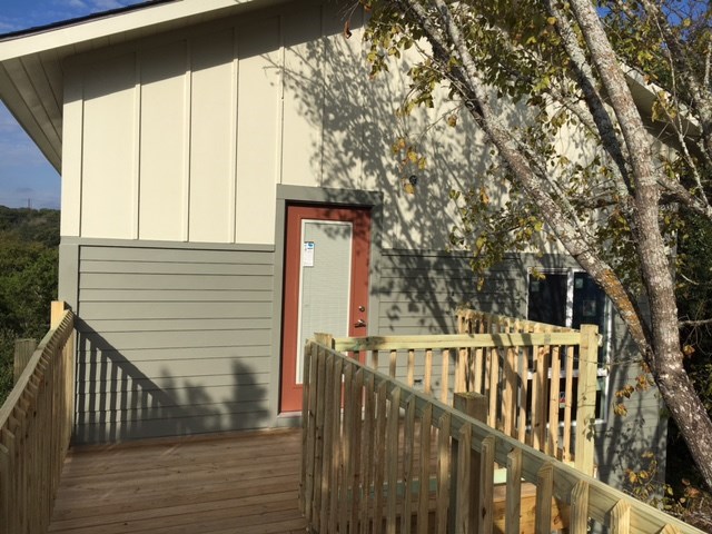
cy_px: 267
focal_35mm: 29
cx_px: 356
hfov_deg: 61.7
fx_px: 596
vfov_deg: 48.2
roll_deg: -1.6
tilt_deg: -1.6
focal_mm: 4.15
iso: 25
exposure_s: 1/2959
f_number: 2.2
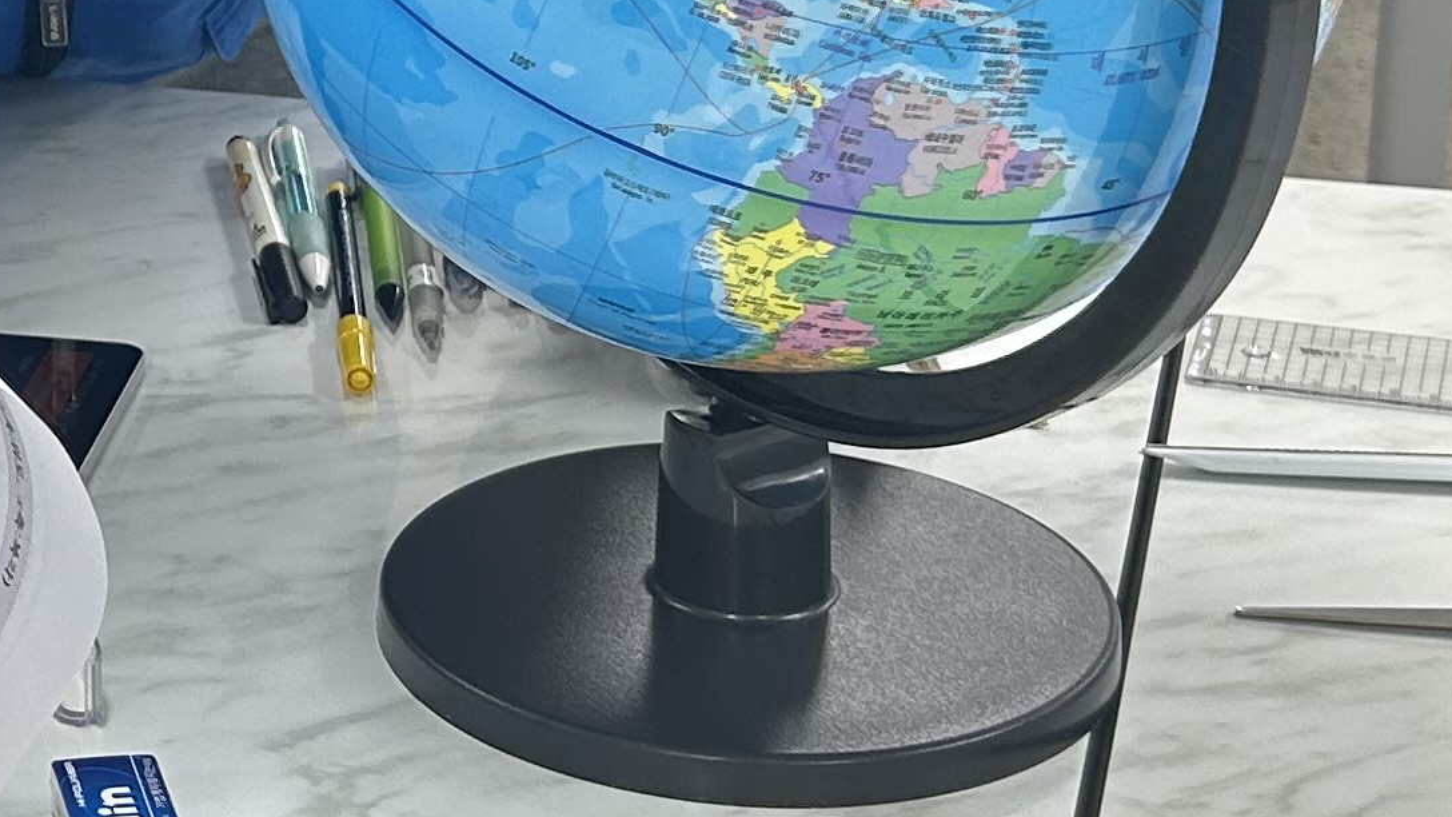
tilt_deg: -18.5
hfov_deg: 19.0
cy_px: -15
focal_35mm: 105
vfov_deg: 11.4
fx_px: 4043
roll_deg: +4.0
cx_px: -376
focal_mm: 5.7
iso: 64
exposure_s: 1/120
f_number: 1.5
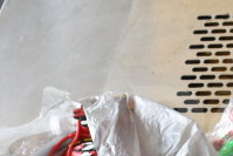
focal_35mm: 101
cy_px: 179
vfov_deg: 13.3
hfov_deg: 19.6
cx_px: 234
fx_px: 654
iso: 200
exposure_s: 1/60
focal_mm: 22
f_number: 3.8
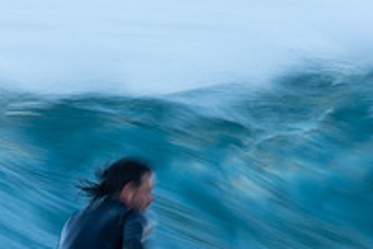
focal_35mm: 2159
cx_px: 186
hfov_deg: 1.0
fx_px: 22368
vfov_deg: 0.6
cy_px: 332
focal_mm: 500
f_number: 14
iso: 100
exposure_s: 1/20
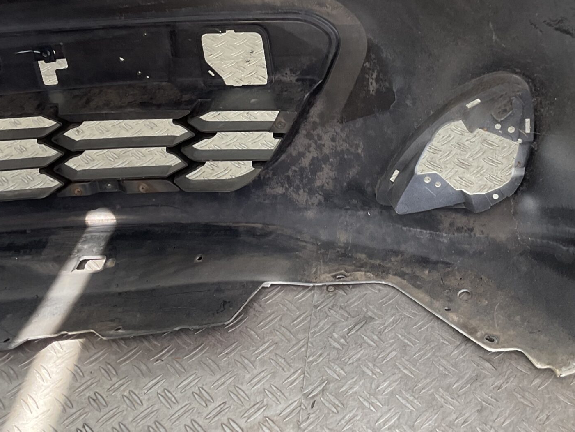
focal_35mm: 53
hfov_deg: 36.1
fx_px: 880
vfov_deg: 27.0
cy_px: 90
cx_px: 325
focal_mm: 3
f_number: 1.8
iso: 25
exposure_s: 1/120
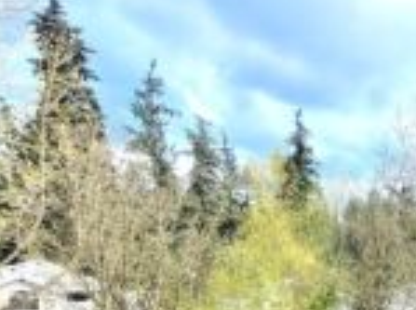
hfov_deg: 44.8
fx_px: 420
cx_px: 416
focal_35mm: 35
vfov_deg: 34.7
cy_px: 344
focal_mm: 1.74
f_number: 2.2
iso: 40
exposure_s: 1/621
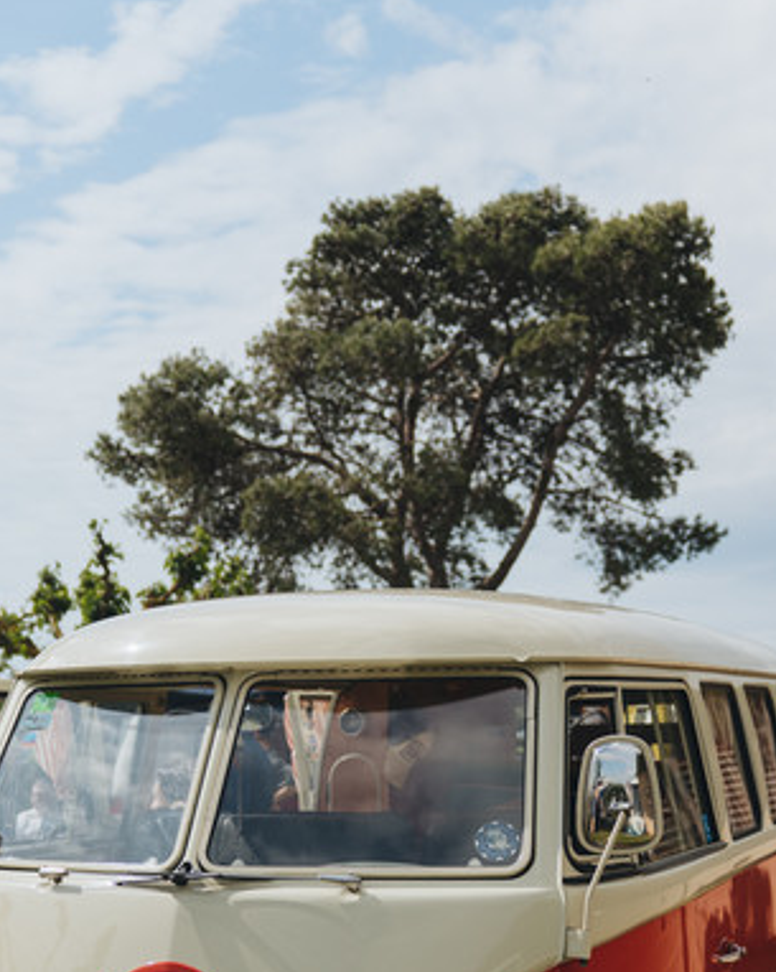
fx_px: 1696
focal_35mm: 59
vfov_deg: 30.2
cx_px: 327
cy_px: 926
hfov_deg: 25.7
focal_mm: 30
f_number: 2.8
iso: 125
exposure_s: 1/400
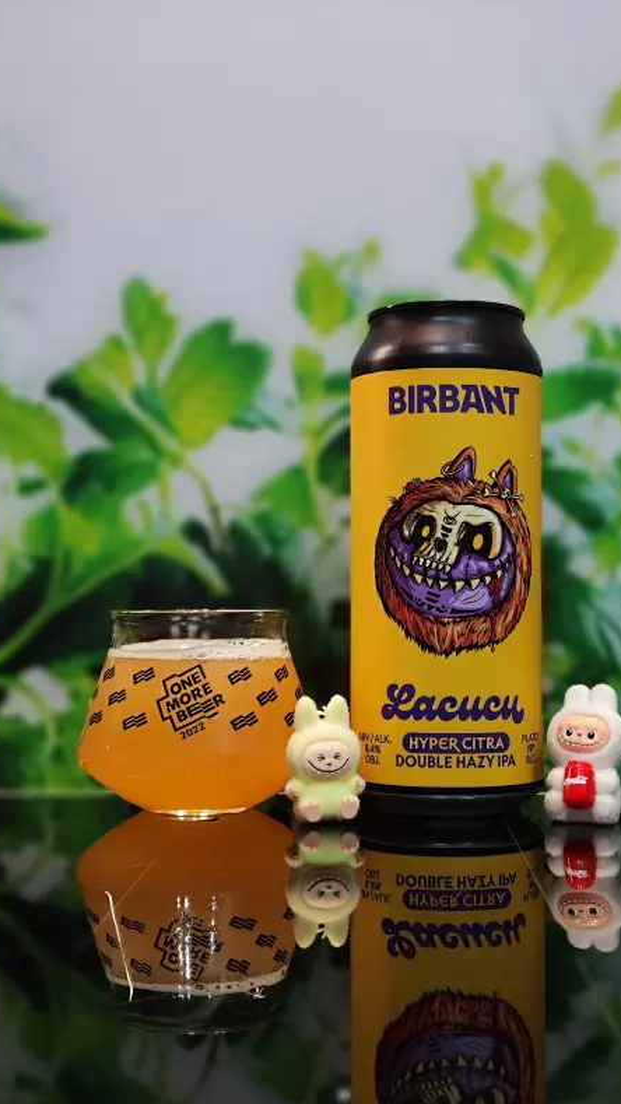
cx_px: 379
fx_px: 1551
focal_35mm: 53
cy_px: 555
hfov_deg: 22.6
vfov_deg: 39.2
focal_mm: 7.1
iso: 1225
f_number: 1.9
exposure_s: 1/100
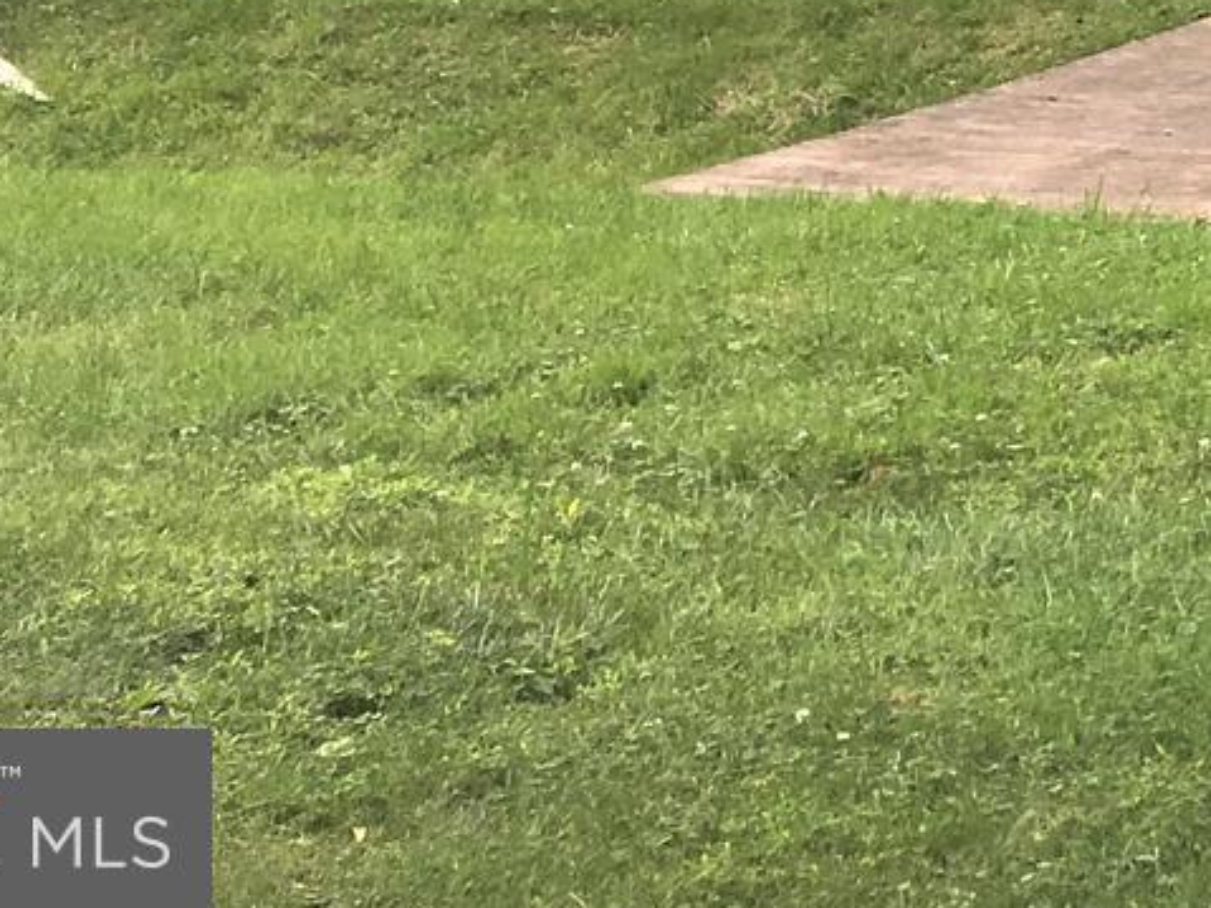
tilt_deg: +5.2
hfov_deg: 14.1
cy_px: -1007
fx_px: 4337
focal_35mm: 124
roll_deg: +0.1
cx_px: 2169
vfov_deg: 10.7
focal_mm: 4.15
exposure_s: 1/506
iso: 25
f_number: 2.2
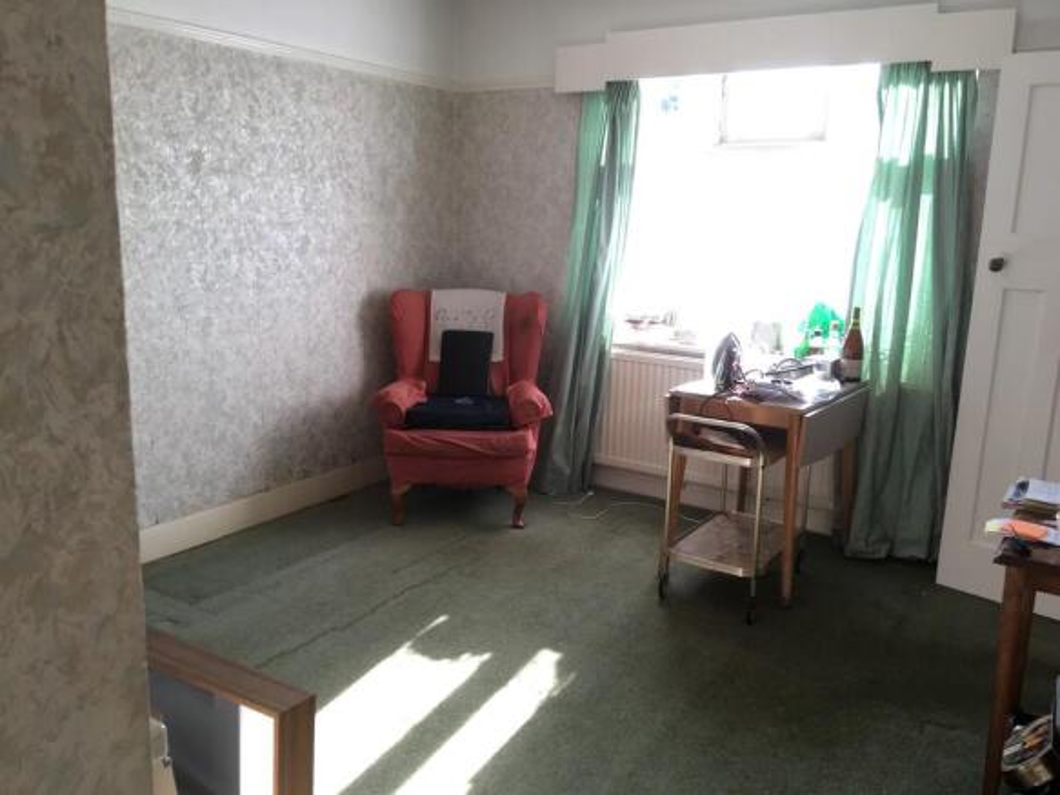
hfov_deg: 61.7
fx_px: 888
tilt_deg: -14.0
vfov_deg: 48.2
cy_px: 398
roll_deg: -2.5
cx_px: 530
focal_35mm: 29
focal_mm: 4.15
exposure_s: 1/50
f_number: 2.2
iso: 32
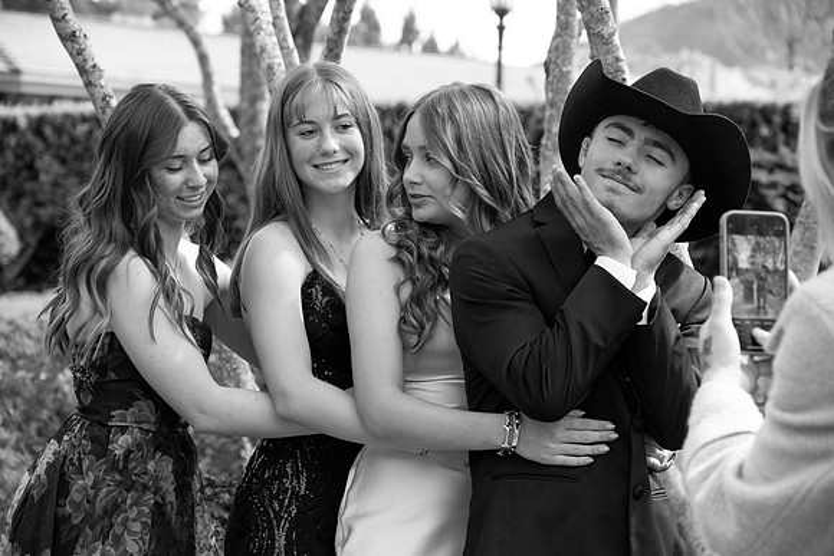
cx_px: 417
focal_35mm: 105
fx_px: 2433
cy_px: 278
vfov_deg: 13.0
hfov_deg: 19.5
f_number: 6.3
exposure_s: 1/800
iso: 1250
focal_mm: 105
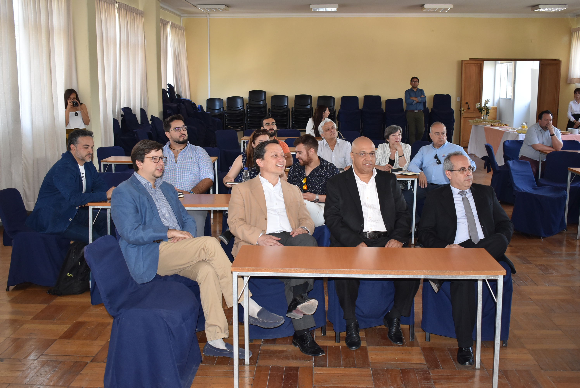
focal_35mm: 40
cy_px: 194
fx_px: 653
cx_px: 290
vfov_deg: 33.1
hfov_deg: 47.9
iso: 800
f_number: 4
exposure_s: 1/60
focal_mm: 27
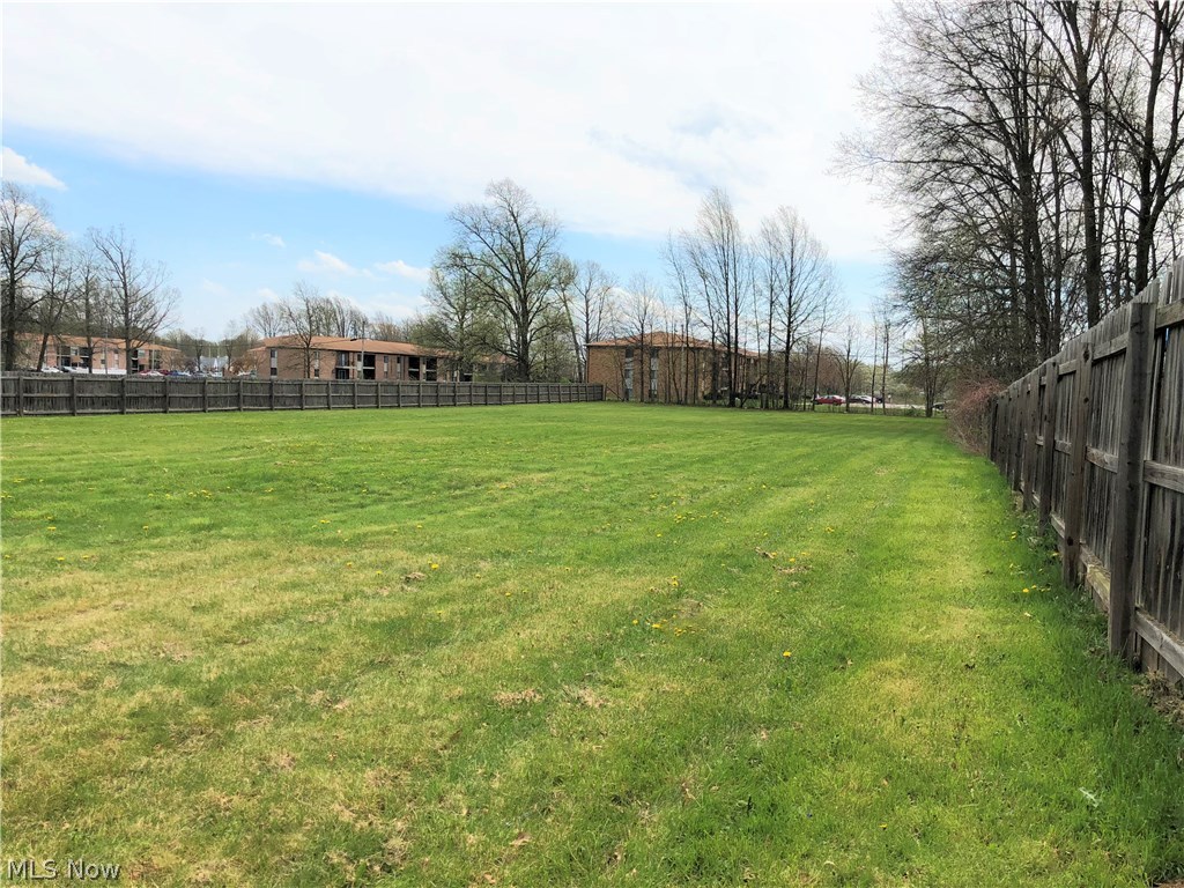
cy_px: 444
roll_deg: -2.0
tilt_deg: -4.4
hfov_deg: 63.4
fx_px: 958
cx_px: 592
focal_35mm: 28
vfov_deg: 49.7
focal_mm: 3.99
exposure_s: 1/2525
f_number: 1.8
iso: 20
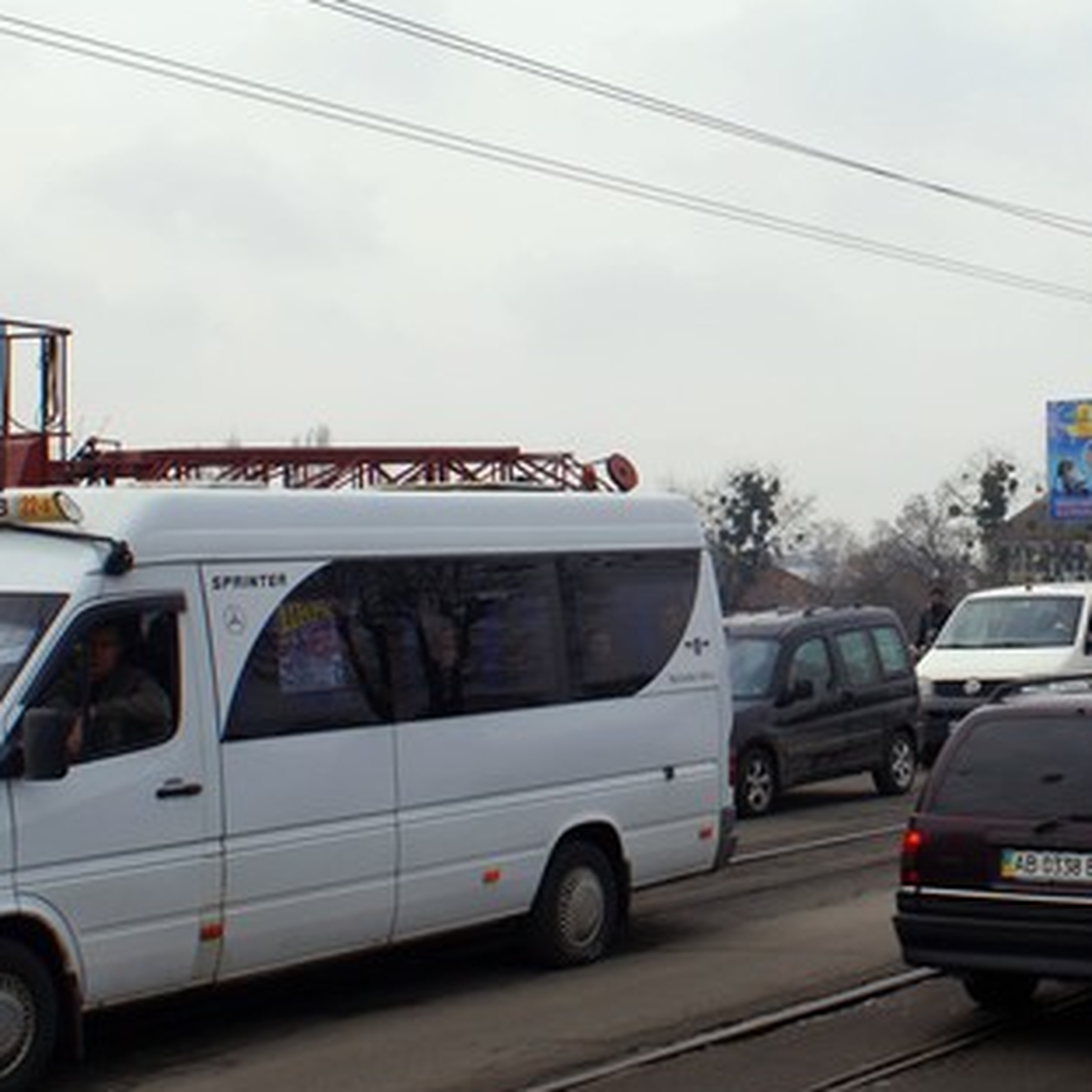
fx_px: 2641
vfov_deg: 23.4
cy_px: 490
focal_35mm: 74
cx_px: 966
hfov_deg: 22.8
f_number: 10
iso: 100
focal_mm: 26
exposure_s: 1/125
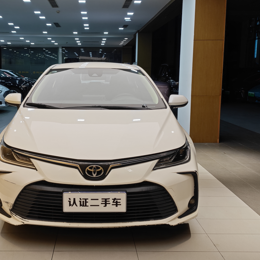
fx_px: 357
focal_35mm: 42
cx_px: 94
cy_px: 129
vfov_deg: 40.0
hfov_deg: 39.7
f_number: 1.9
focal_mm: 8.7
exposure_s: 1/100
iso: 80
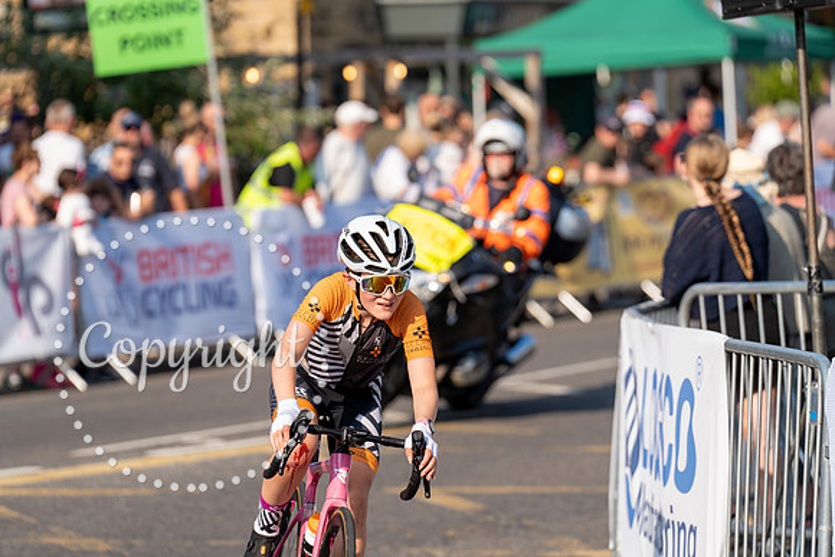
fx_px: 4501
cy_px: 278
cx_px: 418
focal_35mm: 194
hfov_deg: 10.6
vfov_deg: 7.1
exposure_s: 1/1000
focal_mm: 194
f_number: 4
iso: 160
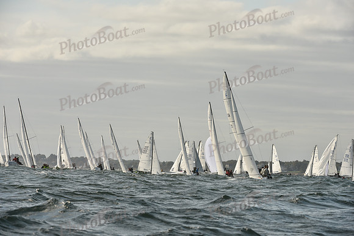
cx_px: 177
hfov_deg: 10.3
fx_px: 1967
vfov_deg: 6.9
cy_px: 118
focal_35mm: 200
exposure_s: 1/1250
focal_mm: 200
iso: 320
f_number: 9
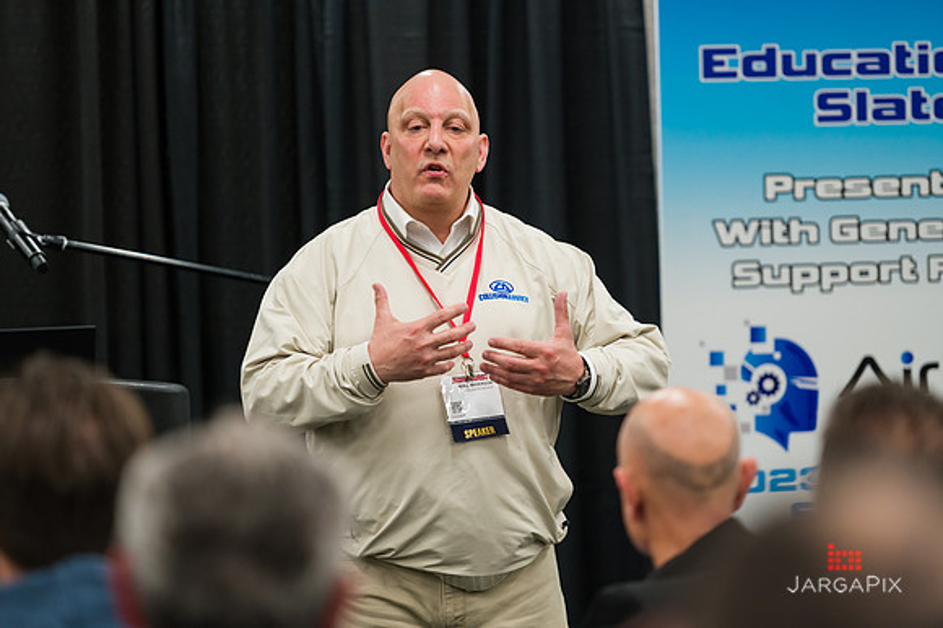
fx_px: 4581
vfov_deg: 7.8
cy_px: 314
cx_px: 472
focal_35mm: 175
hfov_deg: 11.8
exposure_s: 1/500
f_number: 3.2
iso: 1600
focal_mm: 175
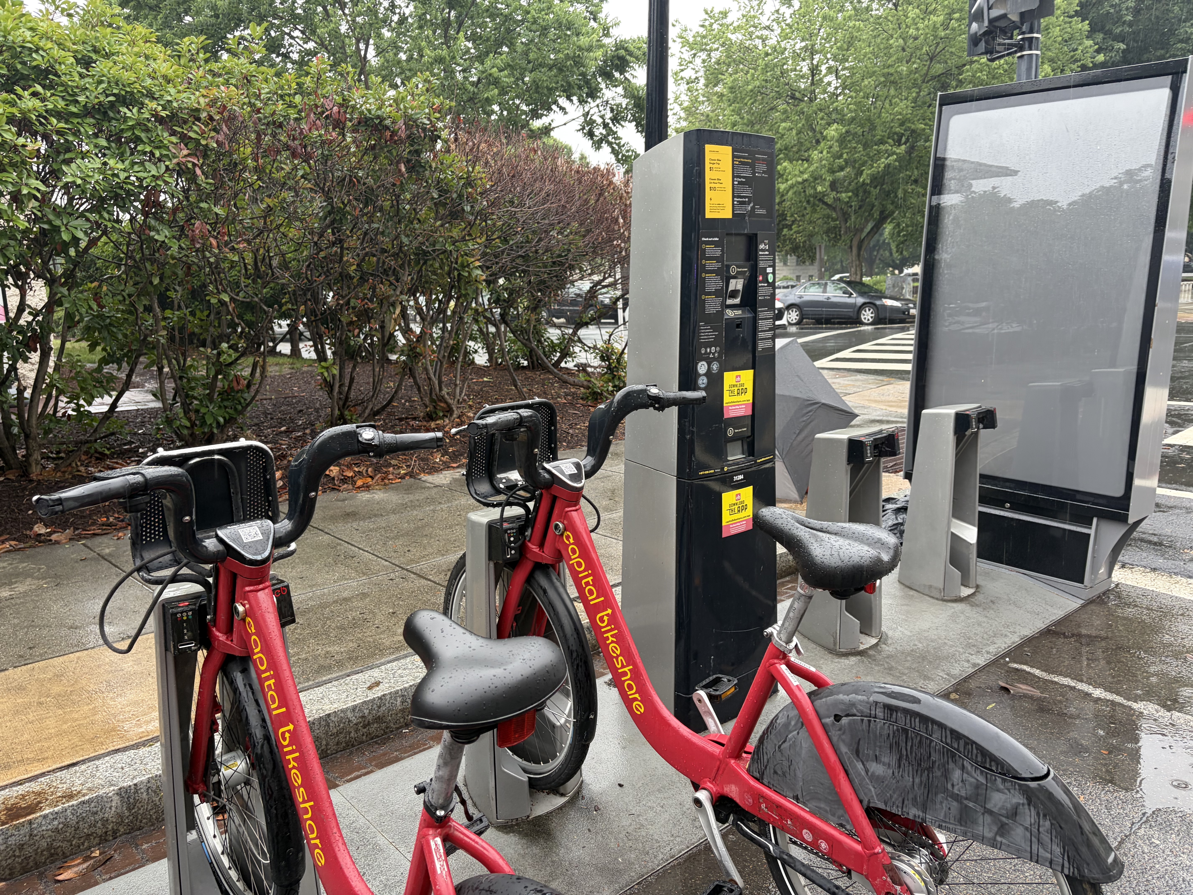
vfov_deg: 53.1
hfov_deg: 67.3
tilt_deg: -8.6
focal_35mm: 26
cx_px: 596
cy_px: 448
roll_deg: +0.8
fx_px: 896
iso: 80
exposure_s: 1/122
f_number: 1.6
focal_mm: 5.96
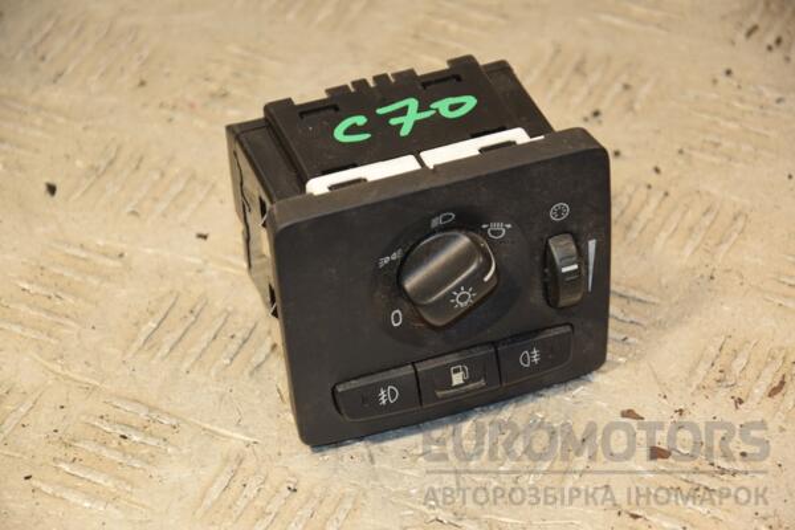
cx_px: 398
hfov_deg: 13.0
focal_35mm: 158
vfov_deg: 8.7
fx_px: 3478
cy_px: 265
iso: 800
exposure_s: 1/125
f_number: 5.6
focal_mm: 105
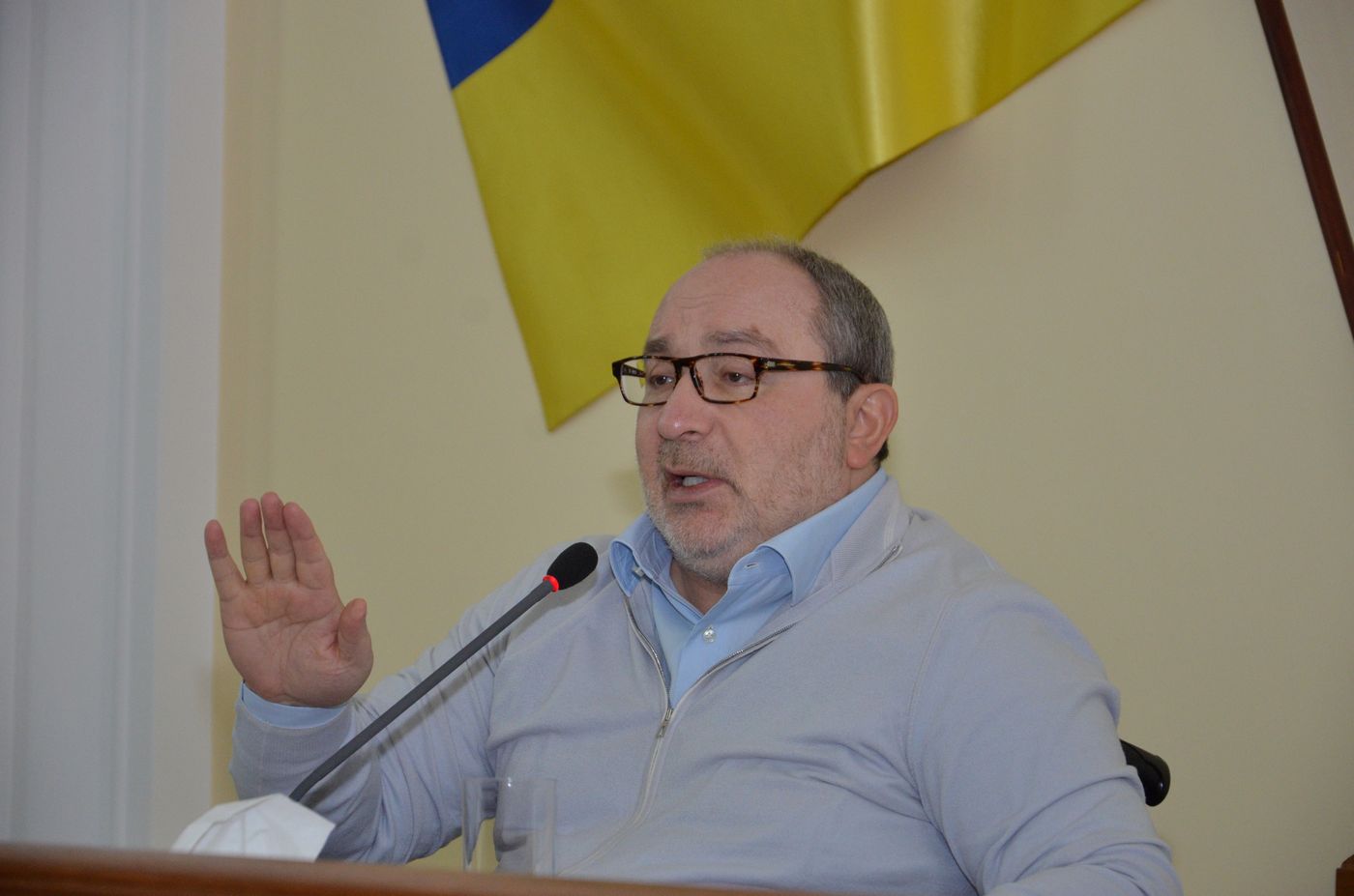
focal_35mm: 128
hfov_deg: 16.1
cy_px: 448
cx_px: 677
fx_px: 4785
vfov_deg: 10.7
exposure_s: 1/250
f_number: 5.6
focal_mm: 85
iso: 1000
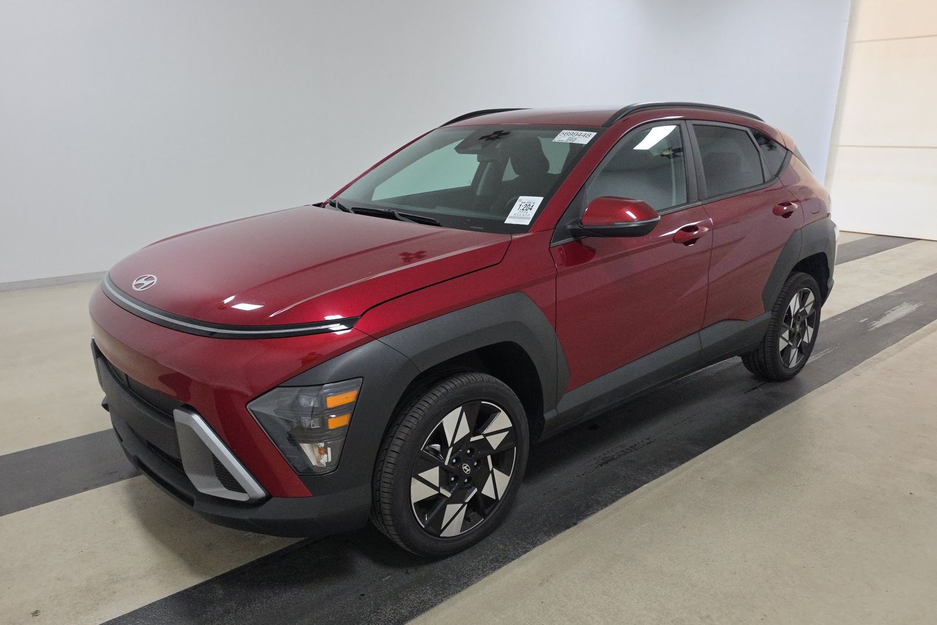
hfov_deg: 73.7
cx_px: 469
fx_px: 625
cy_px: 334
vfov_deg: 53.1
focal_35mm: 24
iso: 253
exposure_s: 1/100
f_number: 1.4
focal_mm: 6.5
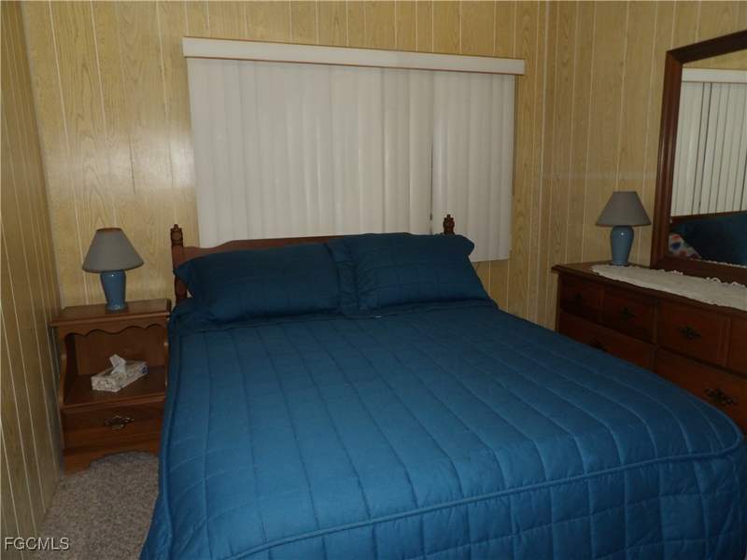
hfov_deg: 71.6
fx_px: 518
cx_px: 374
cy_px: 280
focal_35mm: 24
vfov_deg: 56.8
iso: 200
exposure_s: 1/33
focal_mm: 4.3
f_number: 3.2
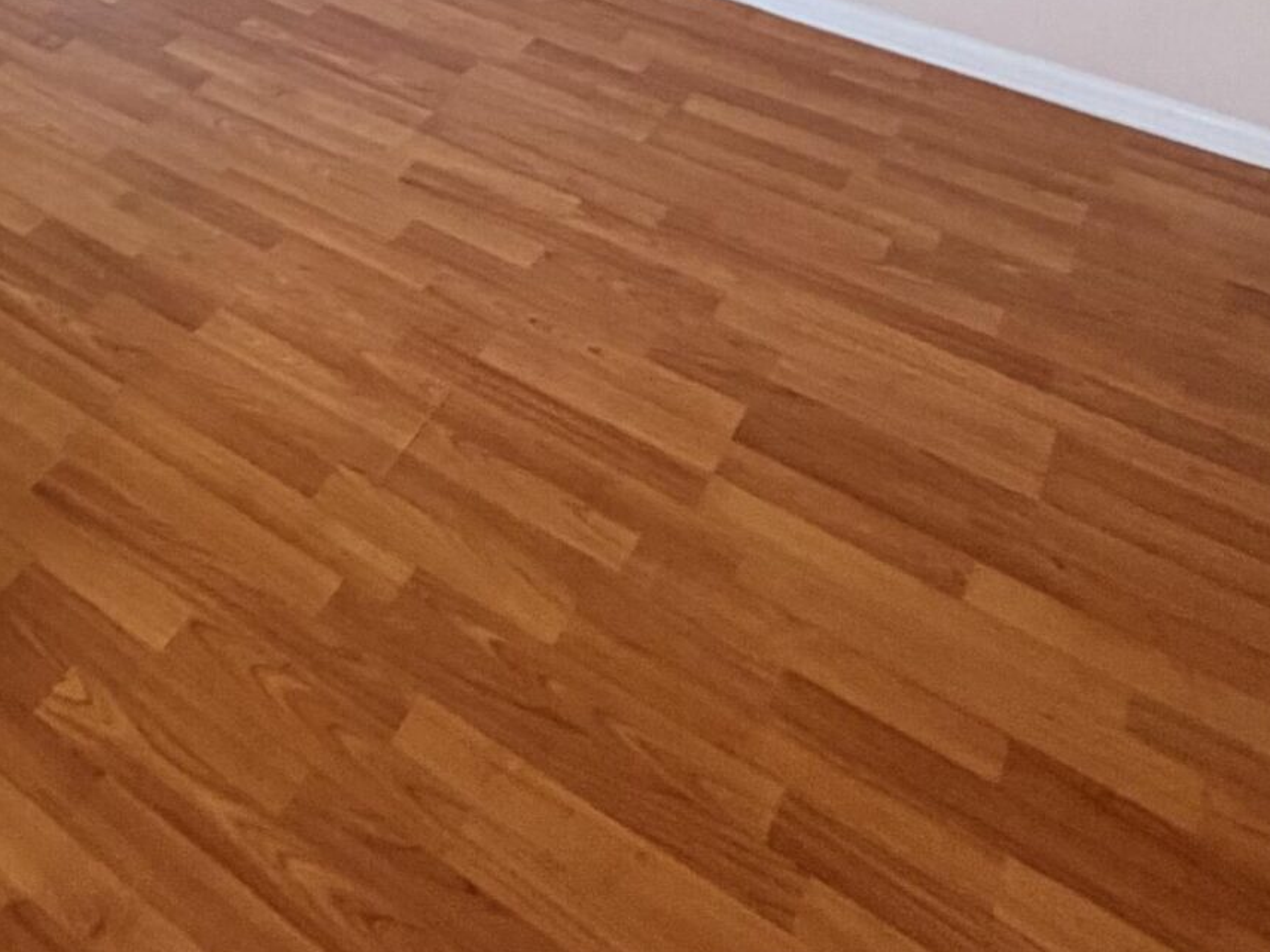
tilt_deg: -13.8
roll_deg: +1.2
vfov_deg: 26.2
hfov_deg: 40.8
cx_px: 92
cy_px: -437
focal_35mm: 42
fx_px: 1541
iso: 400
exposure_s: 1/60
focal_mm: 2.22
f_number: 2.2
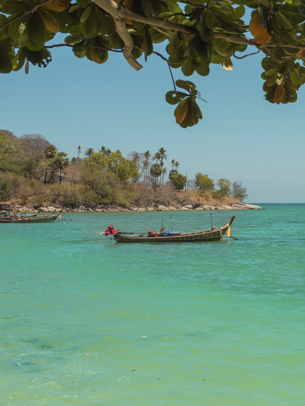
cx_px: 333
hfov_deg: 21.5
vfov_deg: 29.8
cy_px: 199
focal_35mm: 65
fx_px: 764
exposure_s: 1/1000
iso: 100
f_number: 5
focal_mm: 35
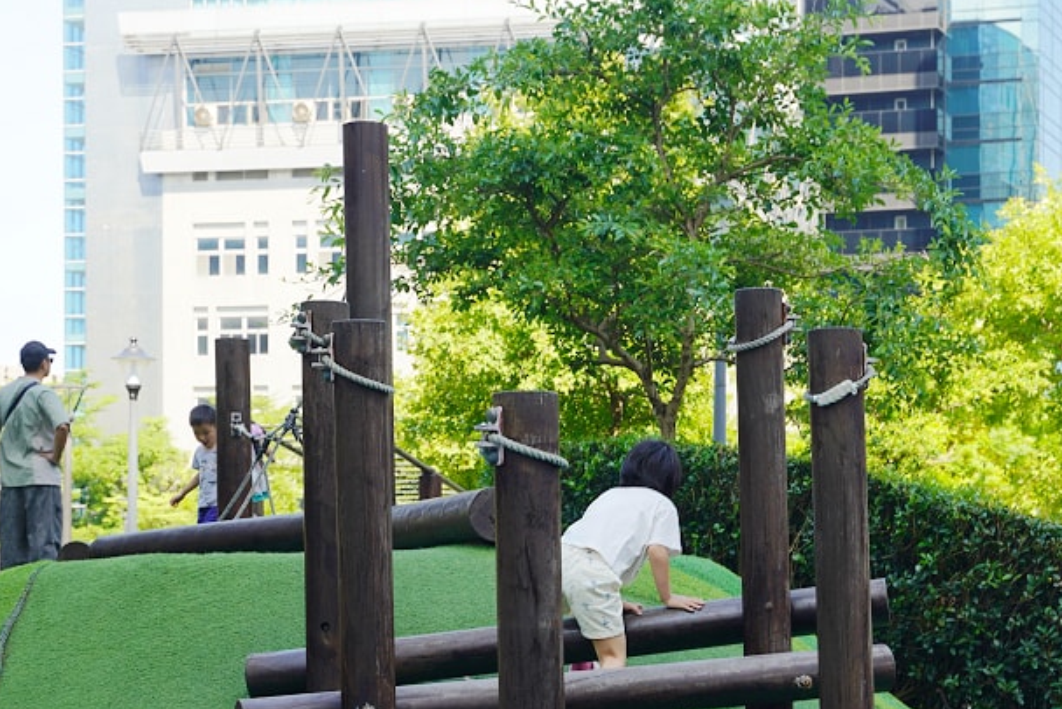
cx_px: 810
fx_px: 2508
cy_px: 574
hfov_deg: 23.6
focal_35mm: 85
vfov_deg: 16.0
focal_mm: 43
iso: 100
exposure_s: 1/80
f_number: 5
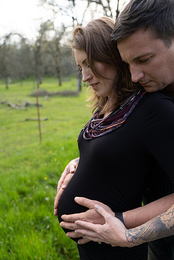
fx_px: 196
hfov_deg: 47.9
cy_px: 130
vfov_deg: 67.4
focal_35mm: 27
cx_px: 87
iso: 200
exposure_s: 1/250
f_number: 2.8
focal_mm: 27
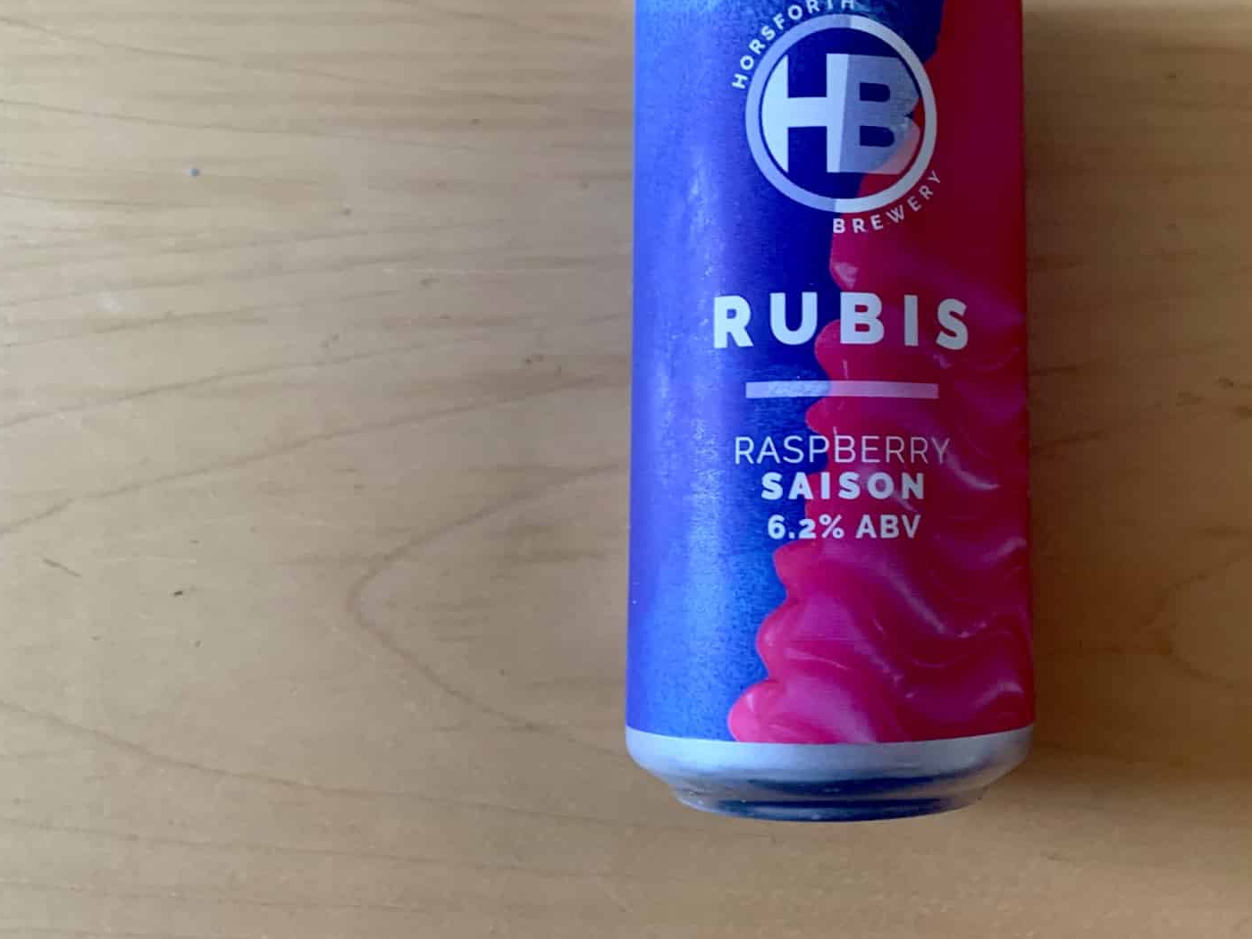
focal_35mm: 38
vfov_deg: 37.7
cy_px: 426
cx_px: 854
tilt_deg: -83.5
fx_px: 1375
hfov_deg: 48.0
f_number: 1.8
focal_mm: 4.25
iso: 400
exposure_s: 1/53
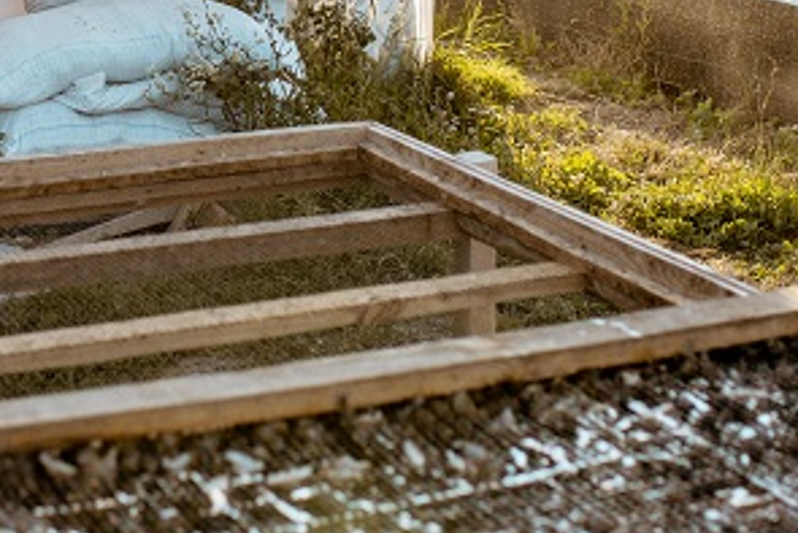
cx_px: 192
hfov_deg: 22.6
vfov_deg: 15.0
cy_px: -70
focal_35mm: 89
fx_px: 1974
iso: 250
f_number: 2.2
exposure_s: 1/8000
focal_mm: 35
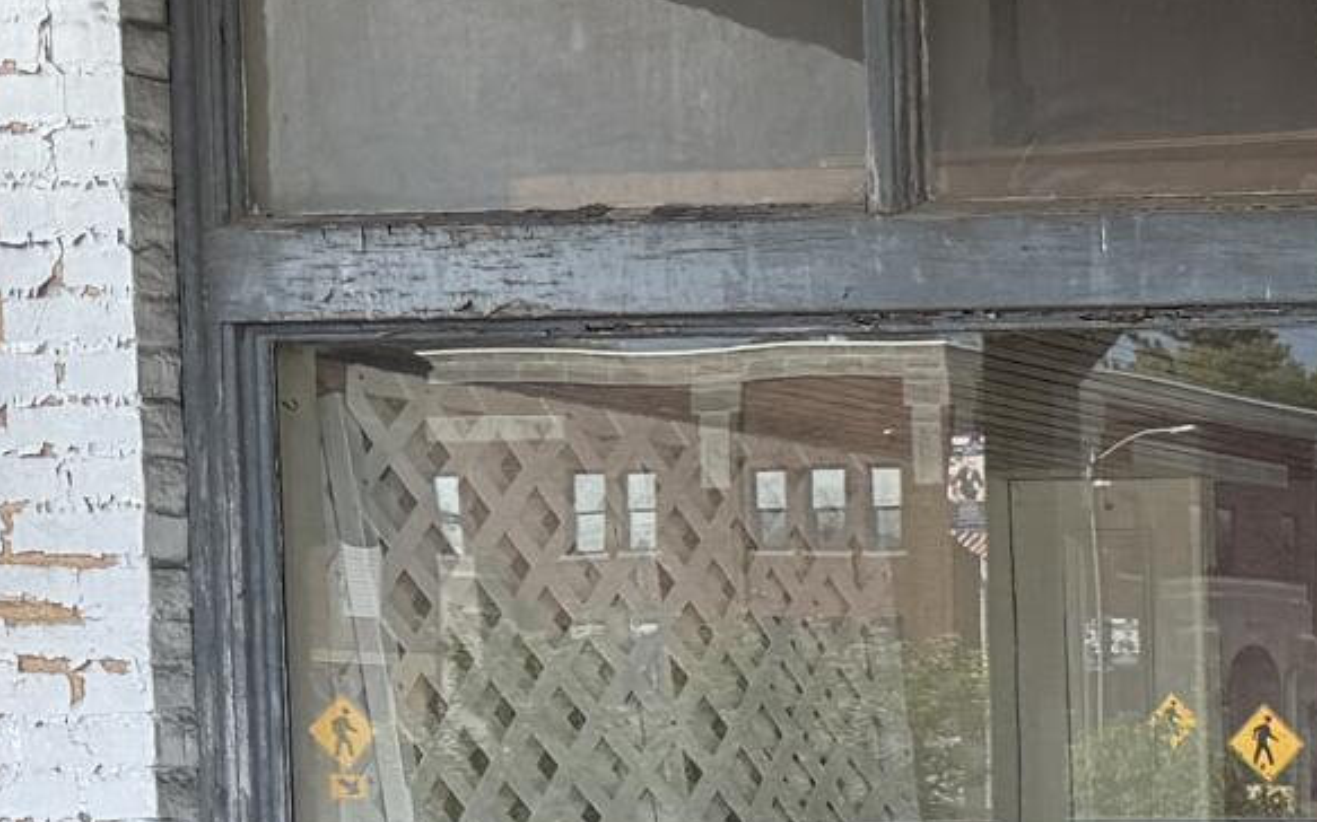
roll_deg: -0.5
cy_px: 1298
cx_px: 3149
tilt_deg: -3.7
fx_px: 4701
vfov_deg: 9.7
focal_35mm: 131
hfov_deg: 12.5
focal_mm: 6.76
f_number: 1.78
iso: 80
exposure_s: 1/909
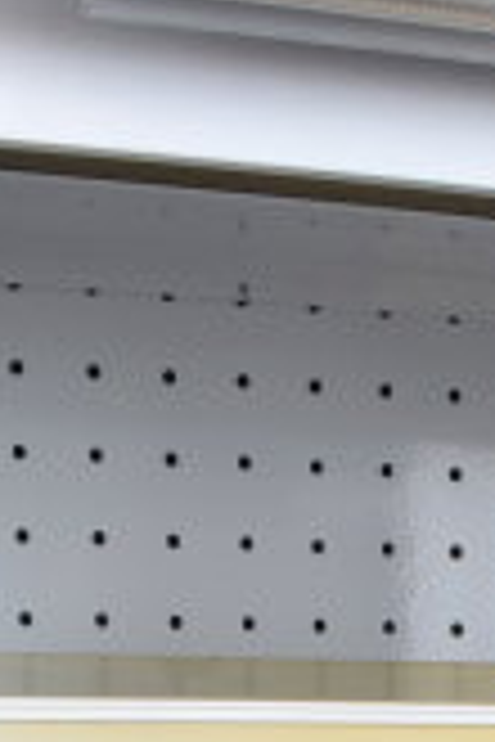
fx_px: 3094
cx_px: 711
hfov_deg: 8.9
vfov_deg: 11.8
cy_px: 1639
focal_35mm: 150
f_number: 3.5
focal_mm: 18
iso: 640
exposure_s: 1/30
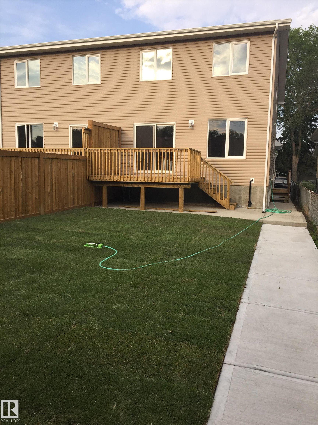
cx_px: 159
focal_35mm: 29
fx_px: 355
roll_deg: -0.3
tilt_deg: -5.6
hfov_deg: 48.2
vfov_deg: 61.7
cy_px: 212
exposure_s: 1/430
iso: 32
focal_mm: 4.15
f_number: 2.2
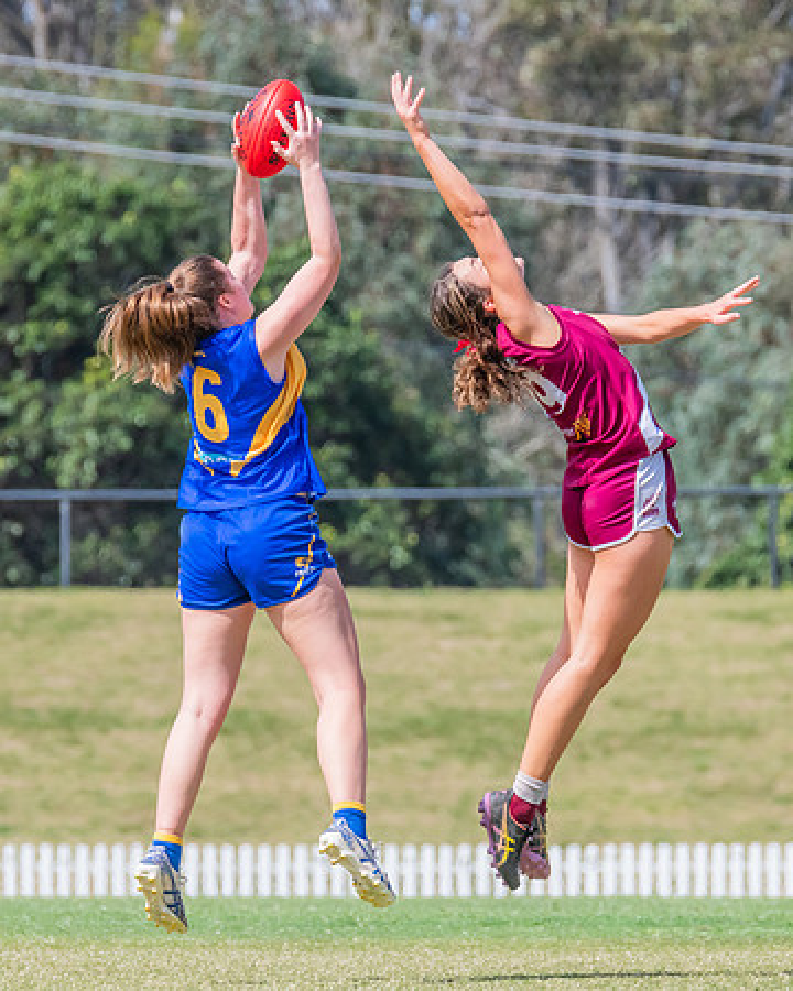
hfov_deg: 2.1
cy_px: 510
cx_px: 383
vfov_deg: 2.6
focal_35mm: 753
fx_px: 22082
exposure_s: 1/1250
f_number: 11
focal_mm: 420
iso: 800
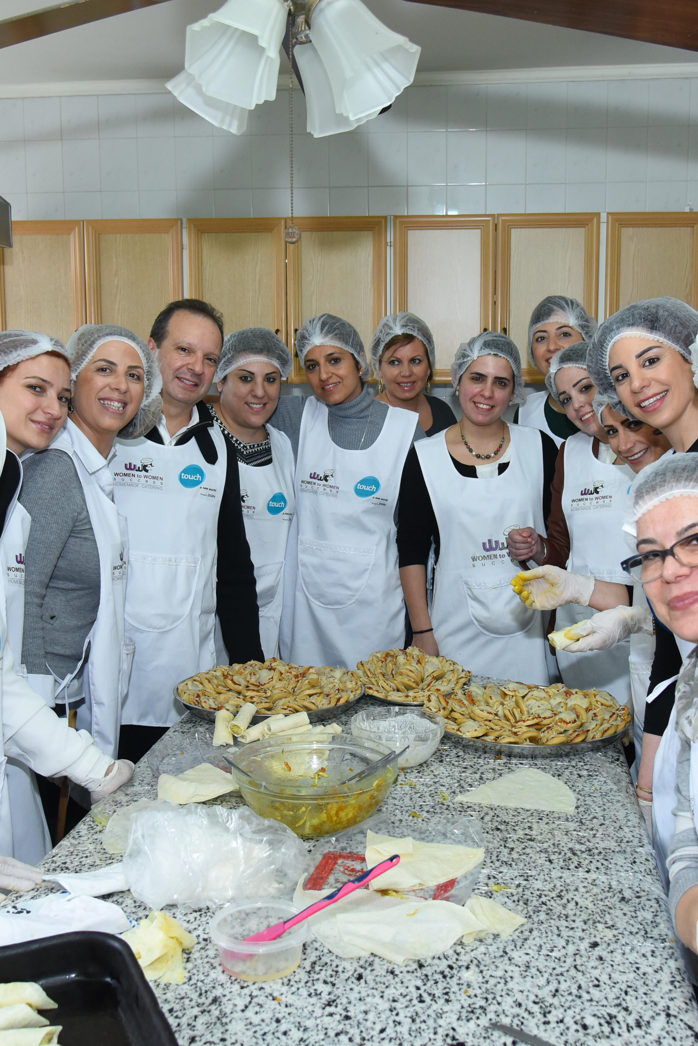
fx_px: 1076
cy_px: 524
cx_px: 362
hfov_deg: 35.9
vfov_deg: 51.9
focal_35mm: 37
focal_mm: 24
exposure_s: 1/125
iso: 1250
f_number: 5
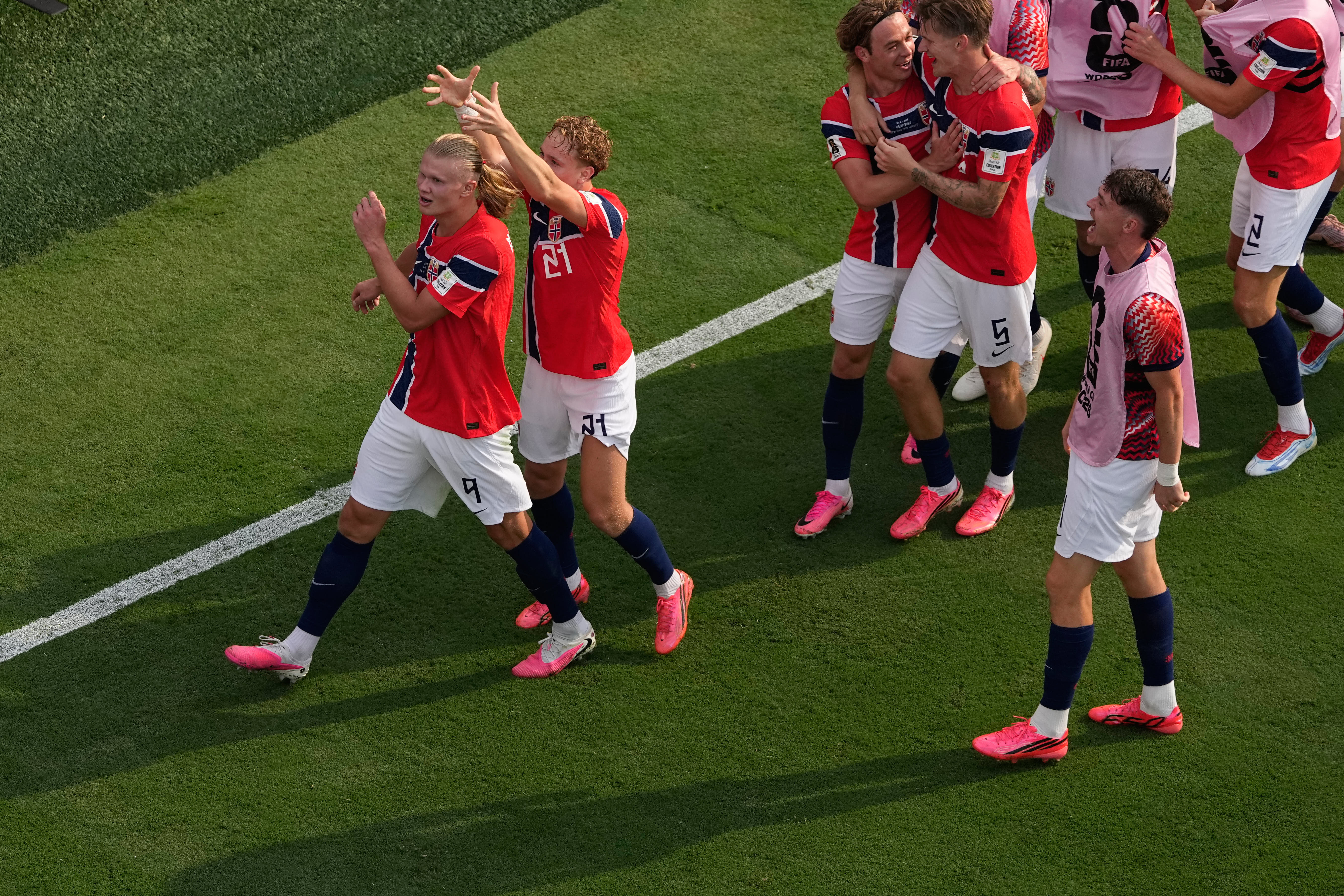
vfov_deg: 1.4
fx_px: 35724
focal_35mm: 957
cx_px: 423
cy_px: 338
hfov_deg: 2.2
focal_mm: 600
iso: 640
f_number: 4
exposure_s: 1/4000
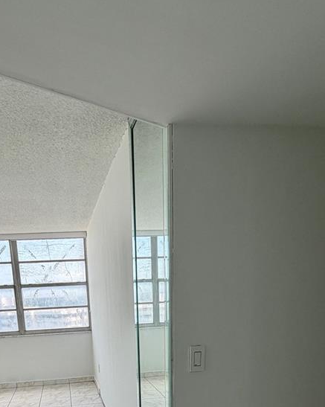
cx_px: 114
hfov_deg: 47.8
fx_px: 361
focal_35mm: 30
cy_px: 391
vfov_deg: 49.8
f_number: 2.2
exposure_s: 1/191
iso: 40
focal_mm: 2.22
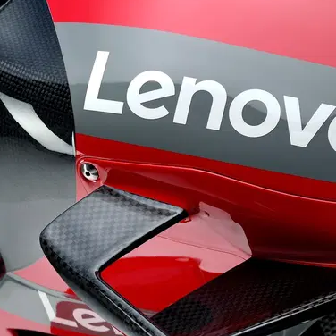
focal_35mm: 434
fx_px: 4766
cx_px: 157
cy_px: 215
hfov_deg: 4.0
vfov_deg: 4.0
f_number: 10
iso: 31
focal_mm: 160
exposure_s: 1/160
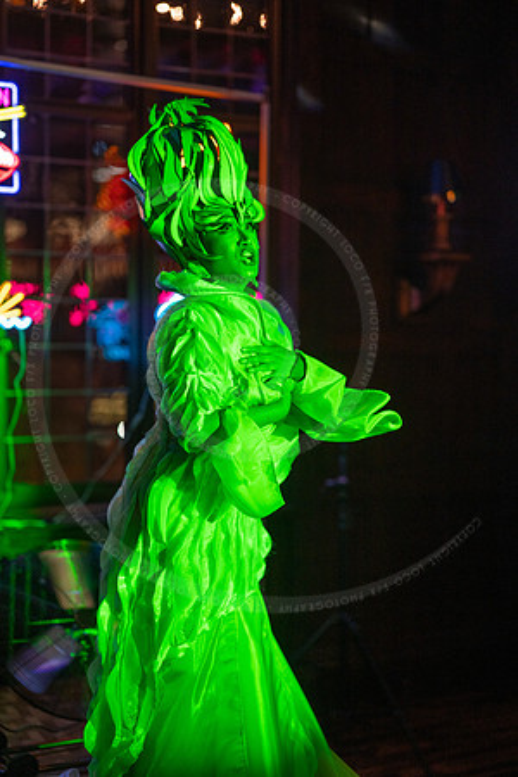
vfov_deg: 39.6
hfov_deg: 27.0
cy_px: 388
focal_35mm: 50
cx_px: 259
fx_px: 1079
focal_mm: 50
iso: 800
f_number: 1.4
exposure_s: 1/400
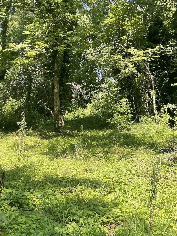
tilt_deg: -7.1
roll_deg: -0.7
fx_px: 300
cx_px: 49
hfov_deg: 32.4
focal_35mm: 44
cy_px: 154
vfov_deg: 42.5
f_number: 1.6
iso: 32
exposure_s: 1/373
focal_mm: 5.1
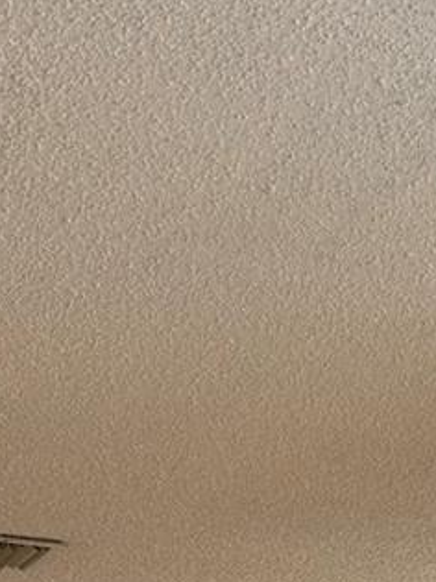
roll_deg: +1.3
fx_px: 1664
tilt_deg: -1.2
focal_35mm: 99
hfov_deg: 14.6
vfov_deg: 17.1
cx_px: 486
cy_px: 976
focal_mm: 5.7
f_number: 1.5
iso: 64
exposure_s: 1/60
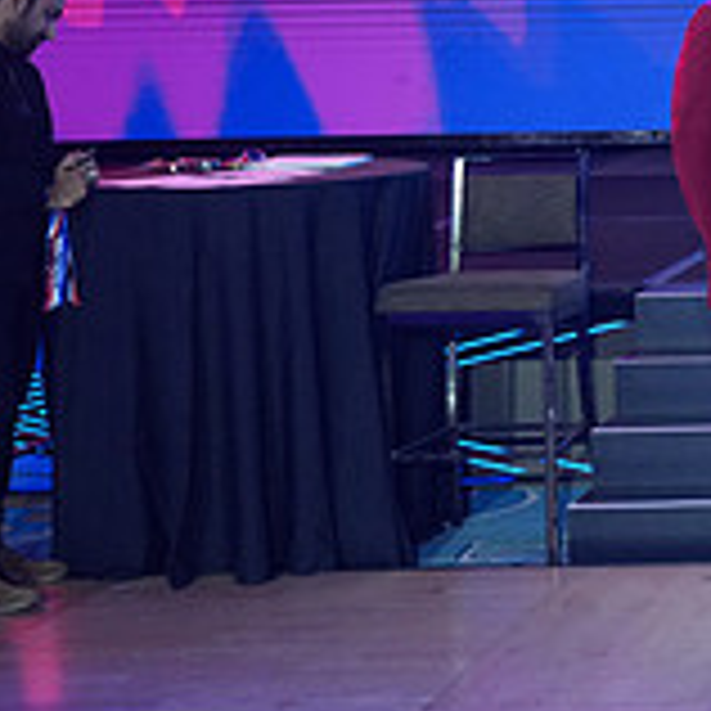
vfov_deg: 17.7
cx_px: 1264
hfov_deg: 15.5
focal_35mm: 97
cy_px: 79
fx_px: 2254
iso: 3200
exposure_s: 1/640
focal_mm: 31
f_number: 4
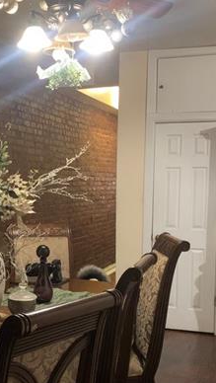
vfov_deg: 37.0
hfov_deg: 21.1
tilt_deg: -4.9
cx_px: 27
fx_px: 569
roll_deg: +0.4
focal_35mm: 56
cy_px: 236
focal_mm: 4.25
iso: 800
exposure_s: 1/30
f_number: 1.8
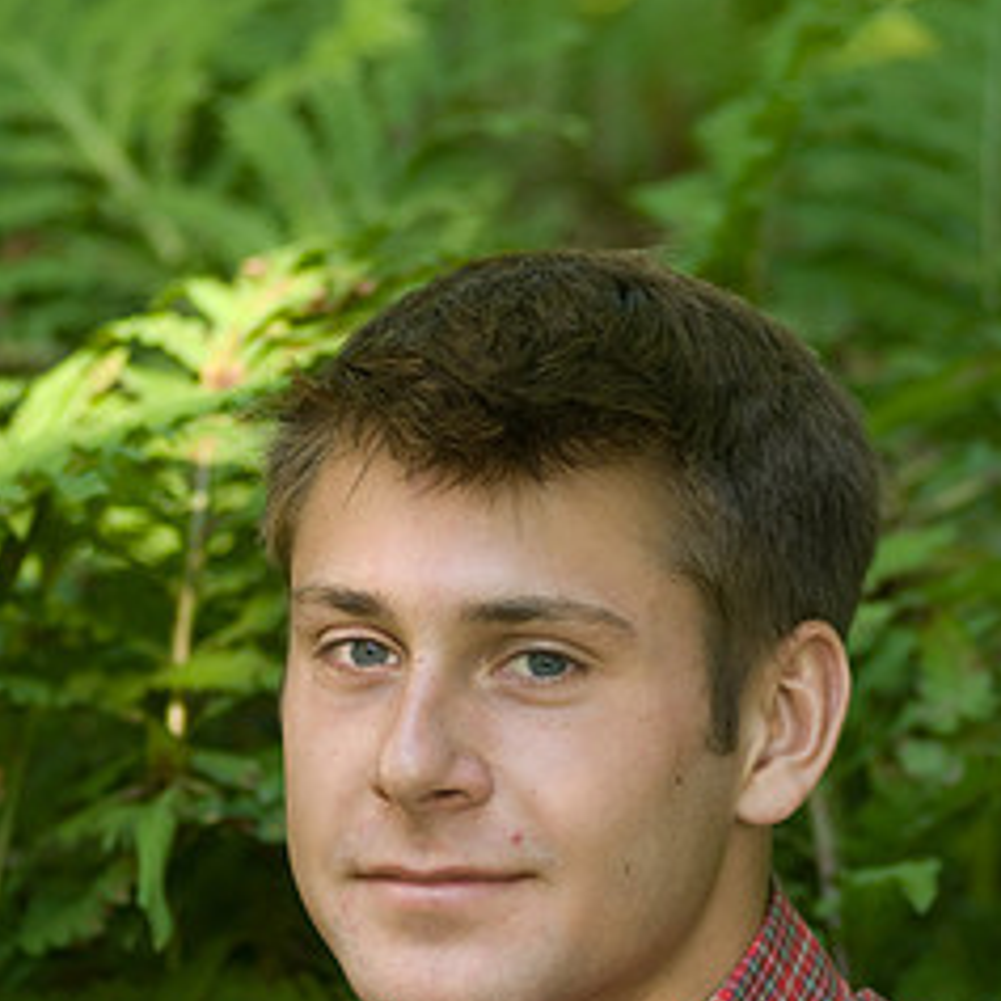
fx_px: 9907
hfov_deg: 5.8
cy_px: 895
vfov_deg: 5.8
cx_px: 598
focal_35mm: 303
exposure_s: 1/160
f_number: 2.8
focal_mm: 125
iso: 200
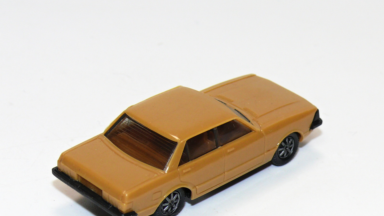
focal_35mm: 138
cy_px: 128
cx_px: 192
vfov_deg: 8.8
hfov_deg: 15.6
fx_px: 1405
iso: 100
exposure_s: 1/30
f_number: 4
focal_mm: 15
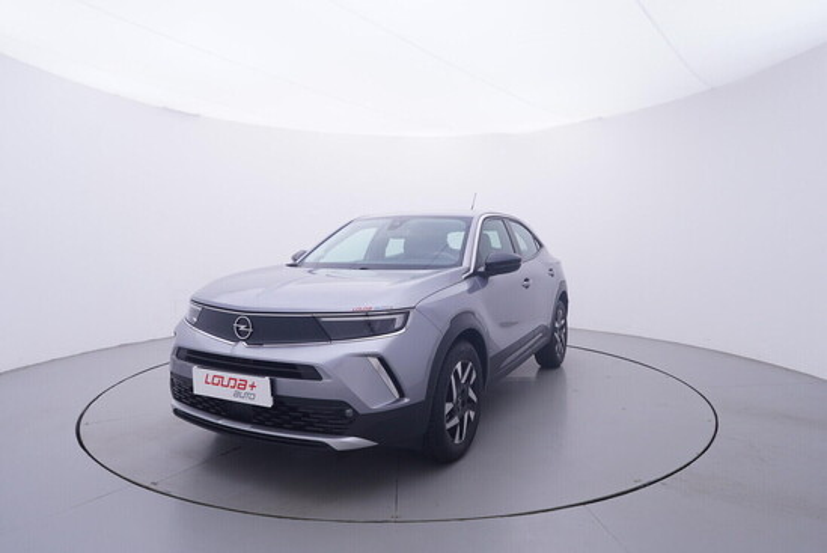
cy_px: 276
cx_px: 414
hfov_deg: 77.3
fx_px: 517
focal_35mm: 22
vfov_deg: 56.2
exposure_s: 1/80
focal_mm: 15
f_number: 5
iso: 200
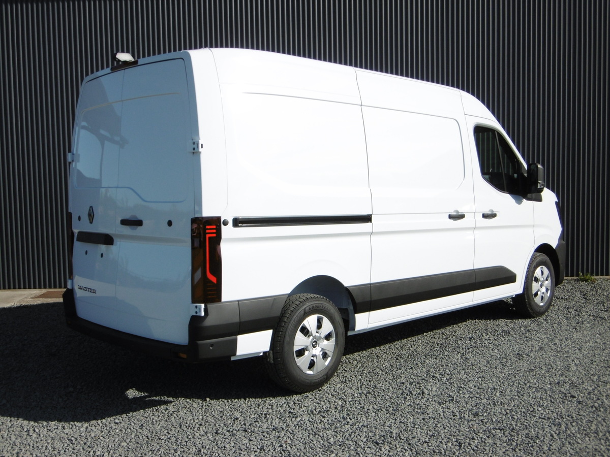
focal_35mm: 38
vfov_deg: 37.7
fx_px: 670
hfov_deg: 49.0
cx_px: 305
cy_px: 228
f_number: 9.3
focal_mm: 6.8
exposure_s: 1/250
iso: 100
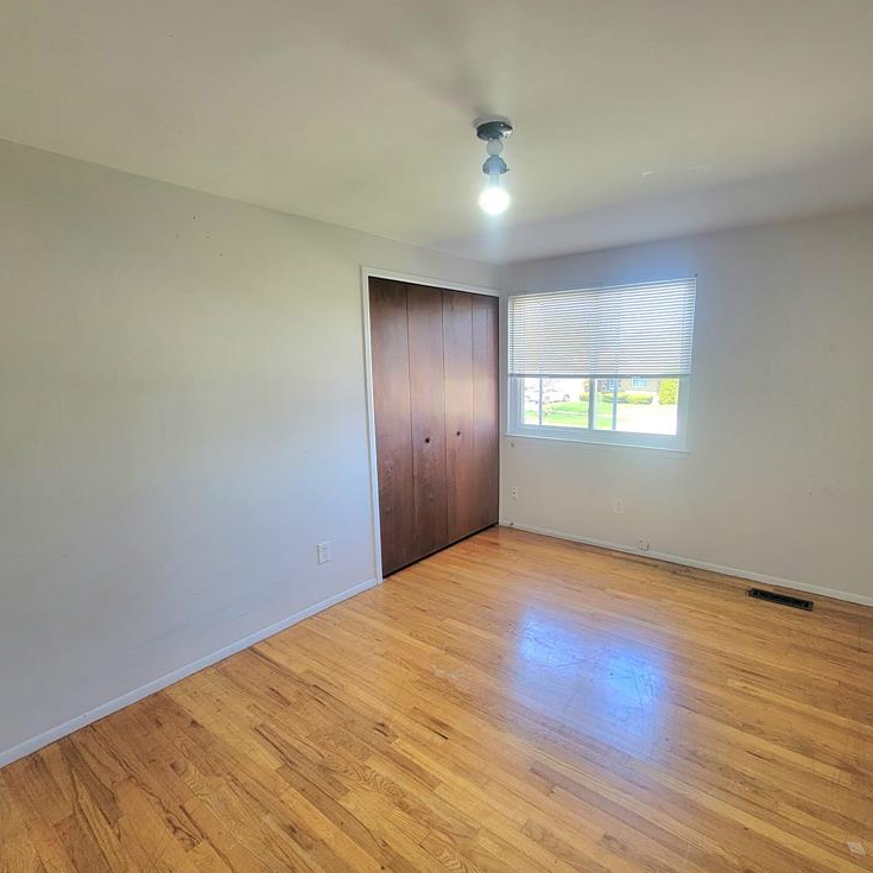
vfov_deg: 87.4
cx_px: 469
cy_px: 449
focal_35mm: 16
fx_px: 457
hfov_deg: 87.3
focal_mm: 2.2
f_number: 2.2
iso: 100
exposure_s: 1/60.2
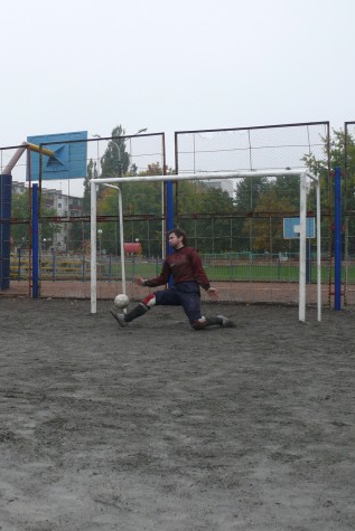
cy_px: 266
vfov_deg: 40.3
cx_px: 102
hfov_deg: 27.3
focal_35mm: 49
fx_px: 724
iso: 200
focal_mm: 7.4
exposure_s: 1/320
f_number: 2.8
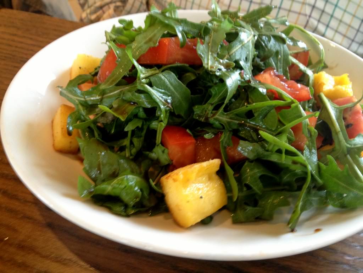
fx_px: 367
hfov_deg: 52.6
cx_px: 182
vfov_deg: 40.7
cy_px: 136
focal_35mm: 35
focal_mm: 4.28
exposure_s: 1/20
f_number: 2.4
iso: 160
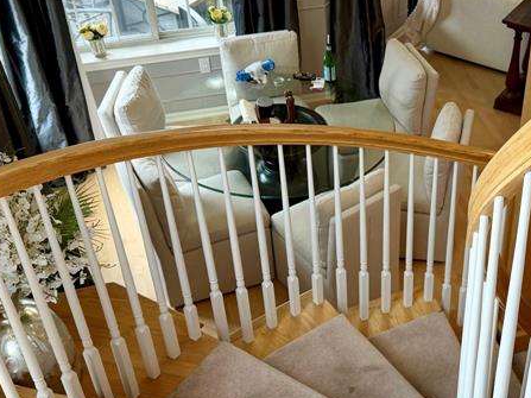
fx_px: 843
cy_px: 279
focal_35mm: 55
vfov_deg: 26.3
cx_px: 445
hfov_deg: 33.6
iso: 100
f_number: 1.78
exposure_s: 1/120
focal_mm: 6.76
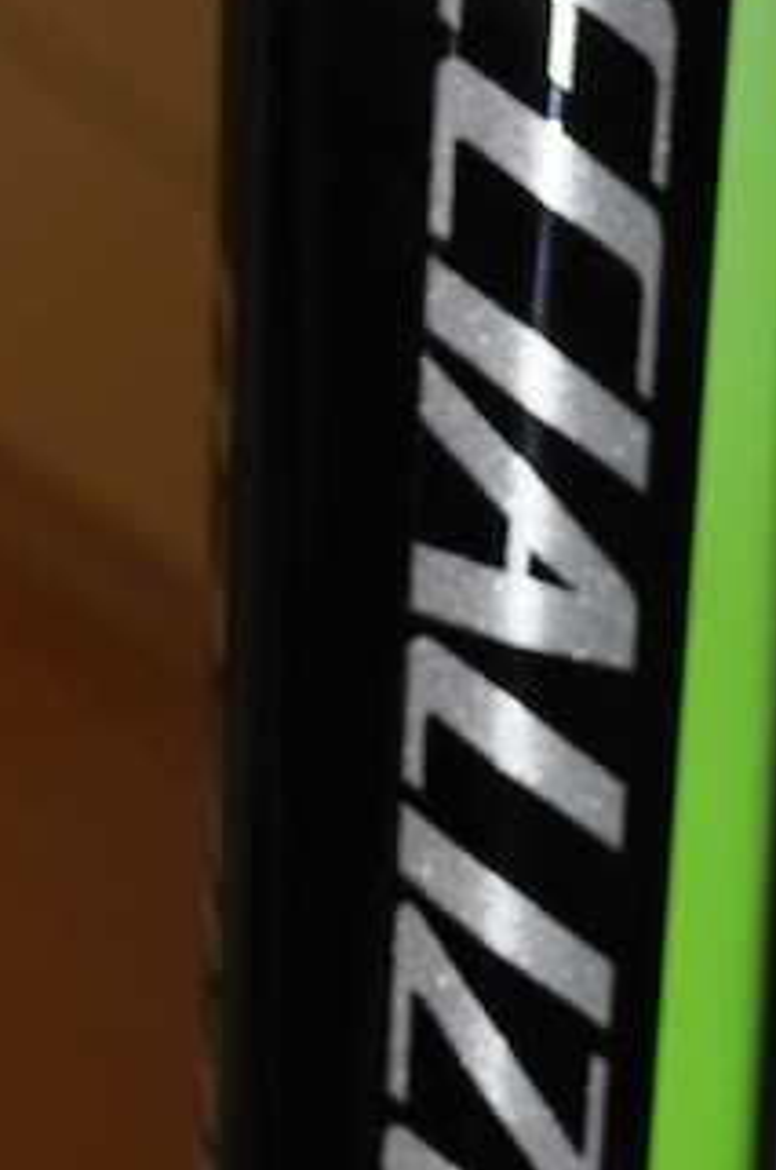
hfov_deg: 9.8
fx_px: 4495
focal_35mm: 139
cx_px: 674
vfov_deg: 14.8
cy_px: 649
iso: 400
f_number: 4.5
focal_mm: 29
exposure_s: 1/60
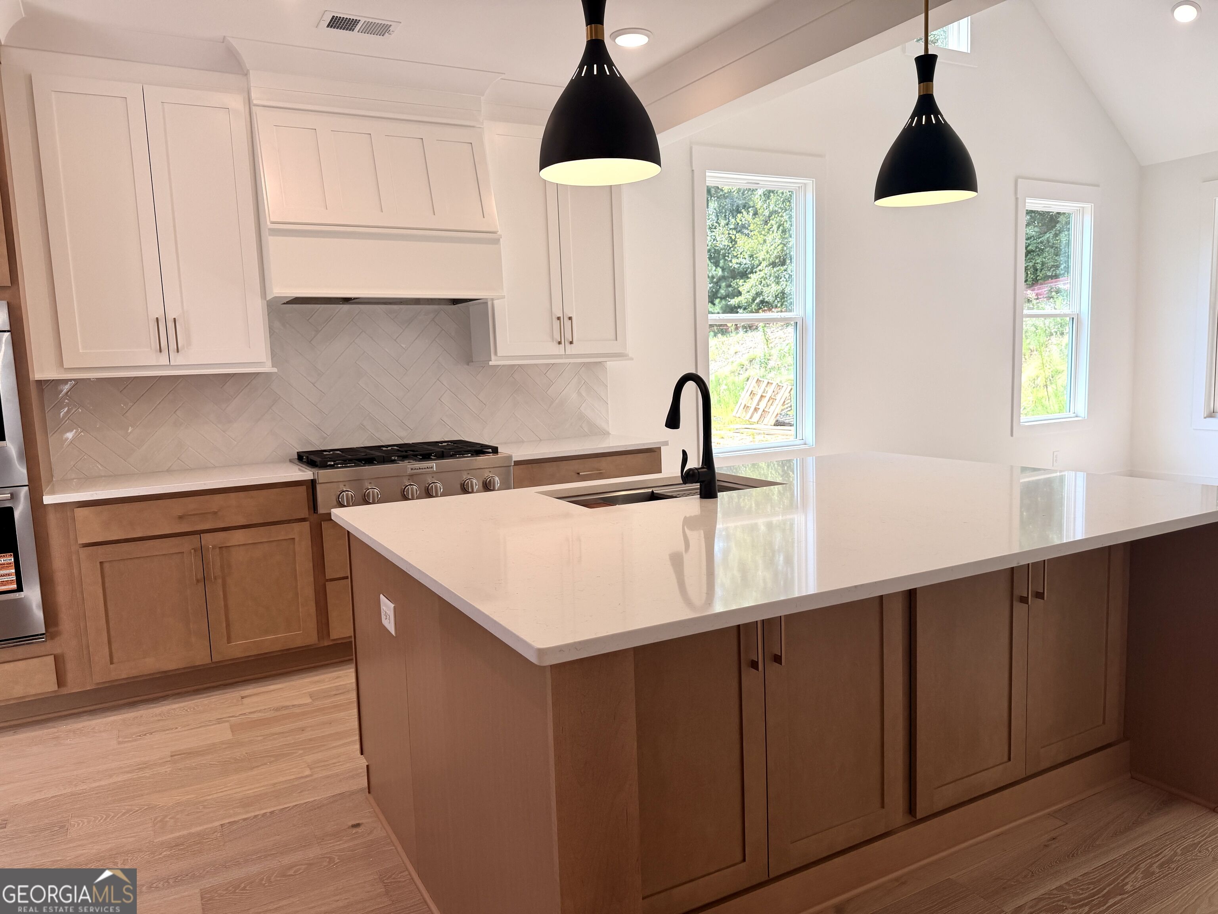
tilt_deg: -7.4
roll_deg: +2.5
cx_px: 609
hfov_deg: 71.6
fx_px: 844
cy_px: 457
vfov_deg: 56.8
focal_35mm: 24
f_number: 1.78
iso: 80
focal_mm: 6.76
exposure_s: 1/419
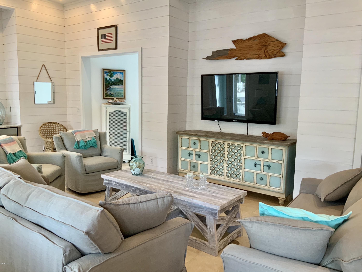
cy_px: 136
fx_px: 303
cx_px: 181
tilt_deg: -7.1
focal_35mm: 29
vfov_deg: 48.2
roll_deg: -0.9
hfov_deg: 61.7
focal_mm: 3
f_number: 1.8
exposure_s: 1/60
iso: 125
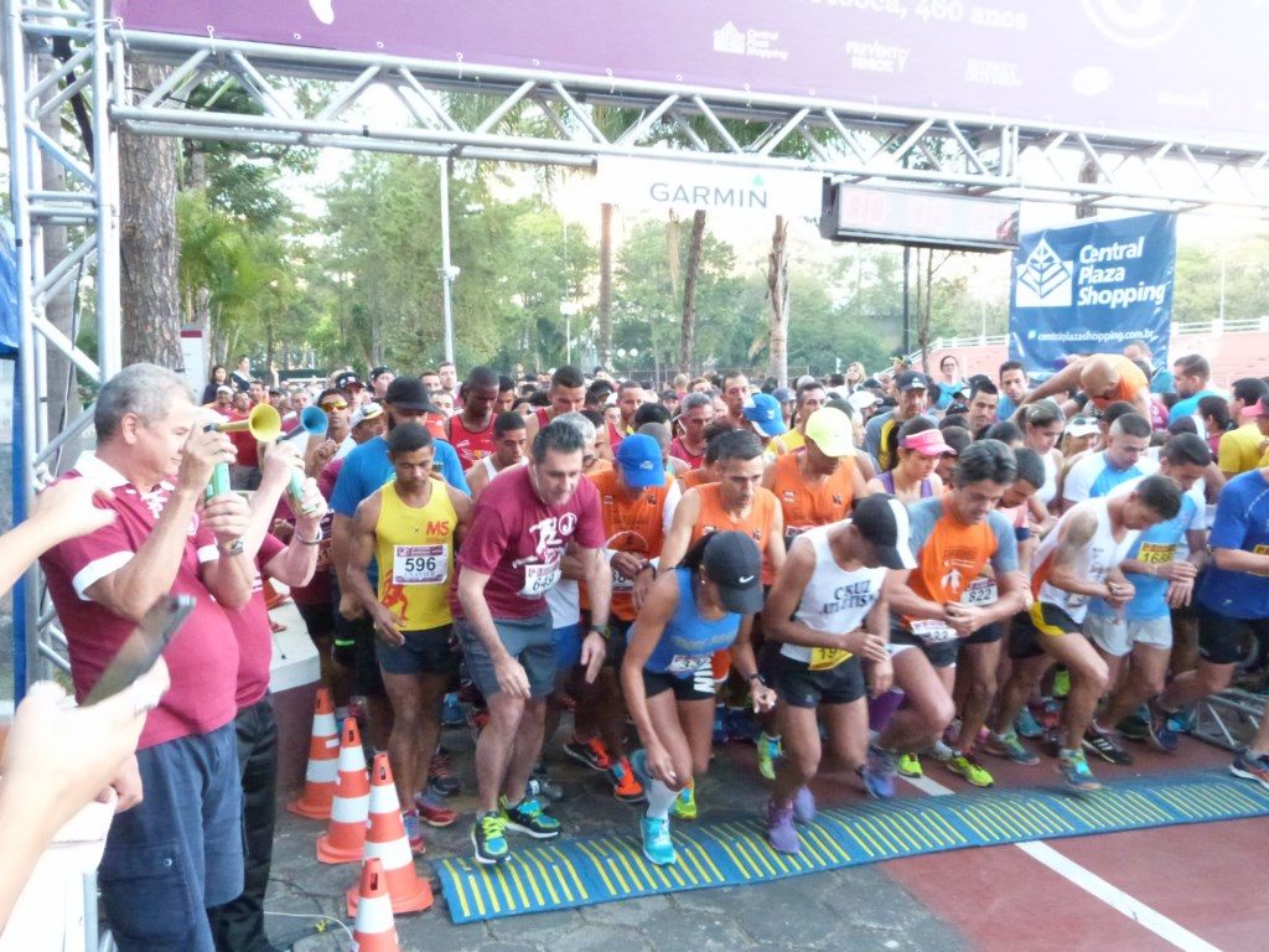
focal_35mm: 30
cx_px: 634
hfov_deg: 60.0
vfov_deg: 46.8
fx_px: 1100
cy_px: 476
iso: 1600
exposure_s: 1/125
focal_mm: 5.3
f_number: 4.5
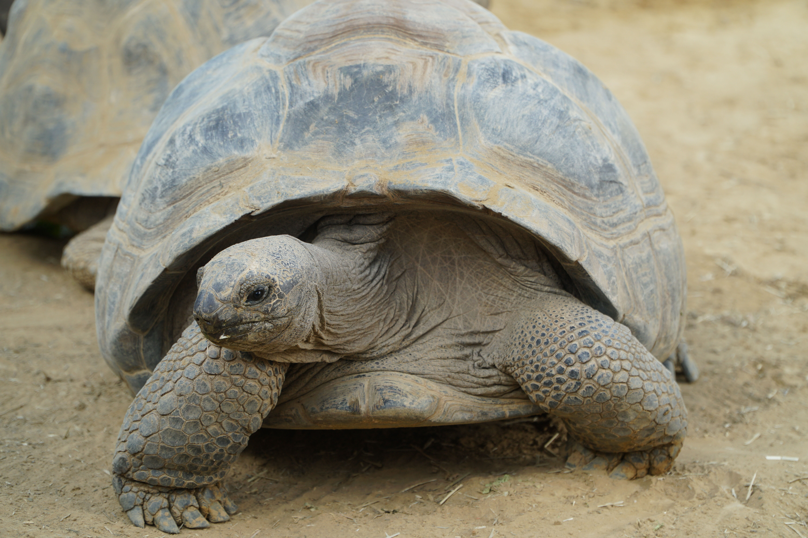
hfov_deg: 13.8
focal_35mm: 148
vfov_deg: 9.2
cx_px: 404
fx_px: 3333
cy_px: 269
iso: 200
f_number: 4
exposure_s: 1/160
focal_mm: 99
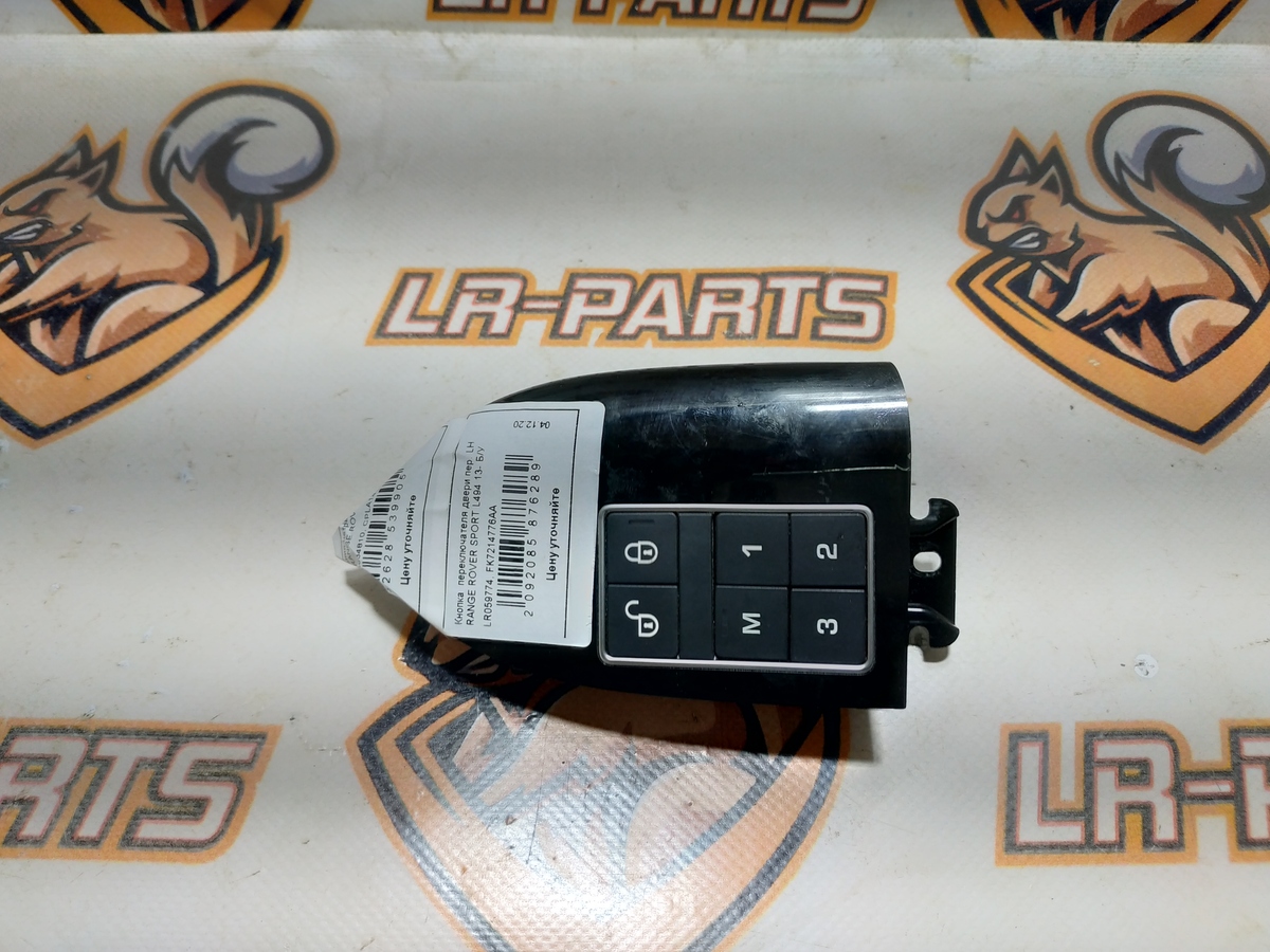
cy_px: 476
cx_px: 635
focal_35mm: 24
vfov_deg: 56.8
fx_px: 881
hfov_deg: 71.6
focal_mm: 3.94
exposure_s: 1/100
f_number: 1.9
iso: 250
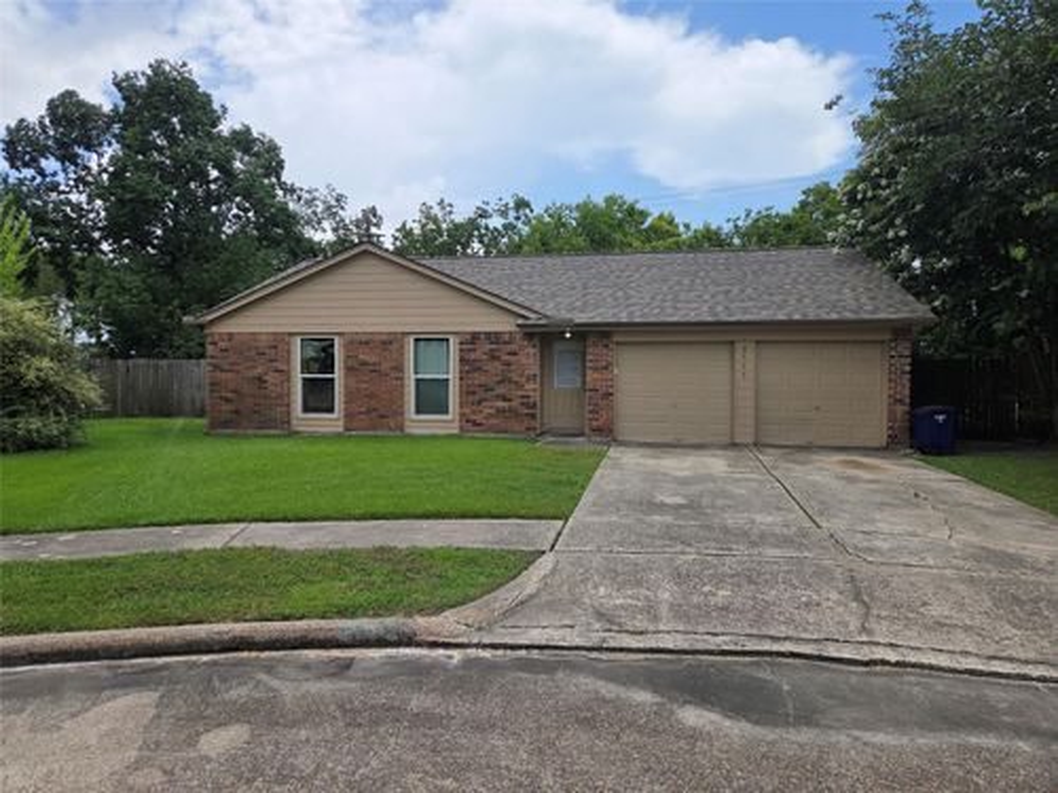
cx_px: 529
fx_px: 703
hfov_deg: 73.9
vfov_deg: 58.9
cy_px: 396
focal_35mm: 23
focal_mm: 5.4
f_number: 1.8
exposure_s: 1/6034
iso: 80
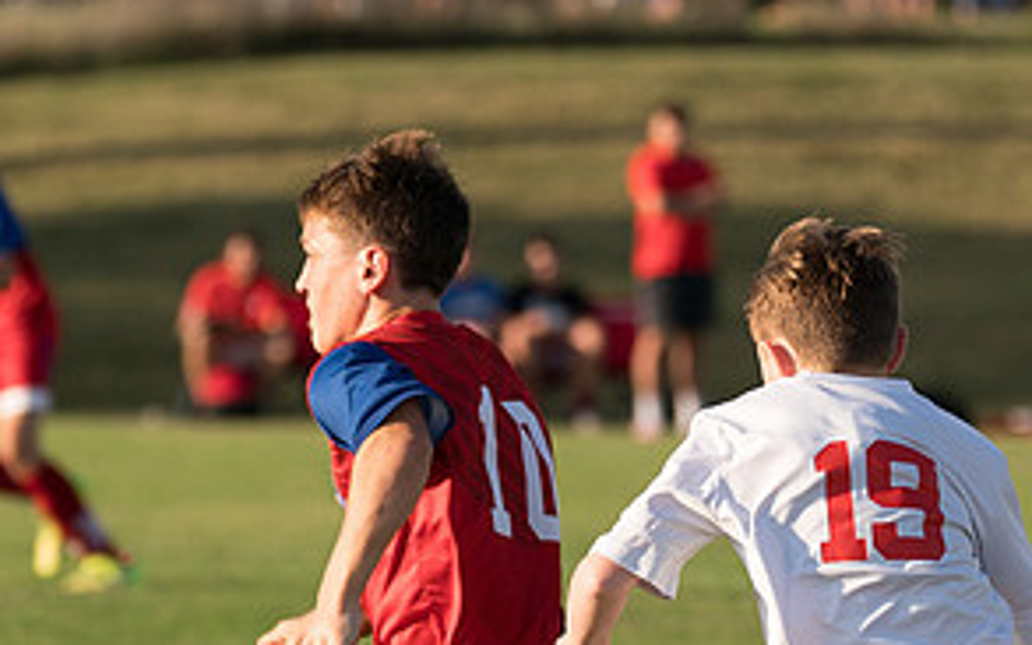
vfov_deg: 3.3
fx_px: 11276
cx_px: 637
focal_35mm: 401
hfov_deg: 5.2
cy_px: 531
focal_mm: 115
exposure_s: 1/1250
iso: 100
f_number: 2.8
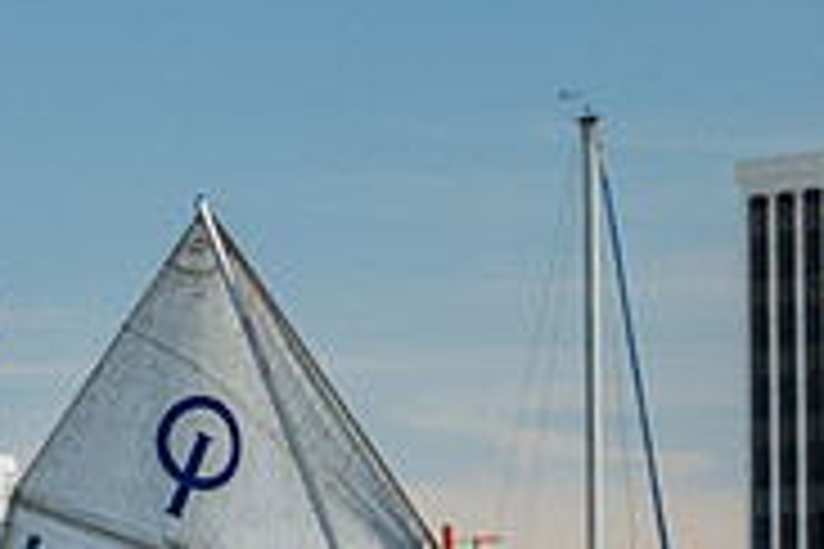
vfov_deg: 2.4
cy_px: 943
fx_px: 12885
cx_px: -13
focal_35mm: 563
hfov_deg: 3.7
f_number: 10
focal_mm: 125
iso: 250
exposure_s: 1/250
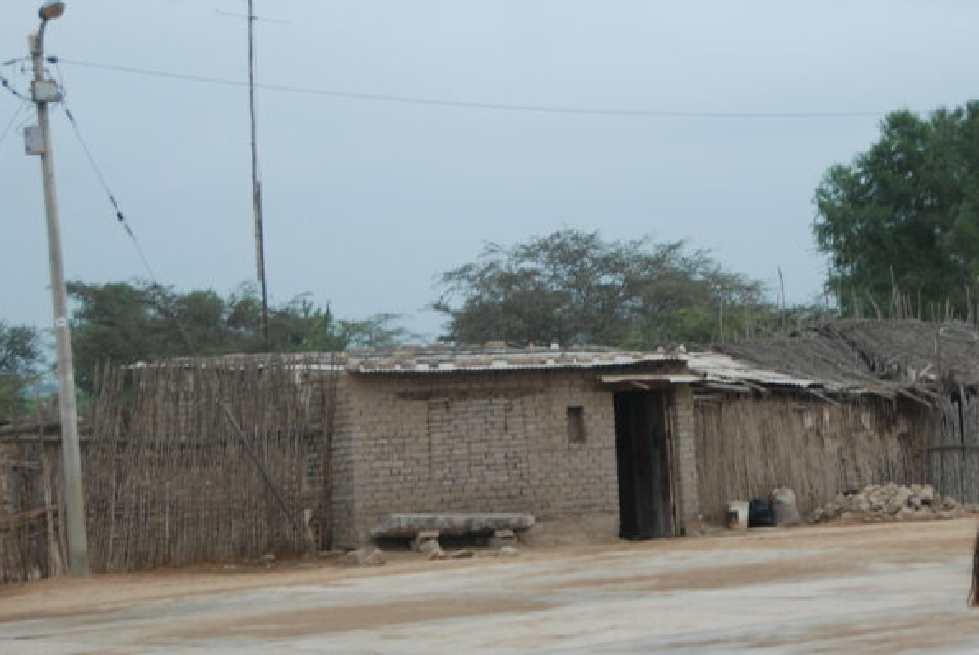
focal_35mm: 129
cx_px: 782
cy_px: 381
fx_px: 3511
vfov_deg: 10.7
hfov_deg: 15.8
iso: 250
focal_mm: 50
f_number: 4.8
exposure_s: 1/500
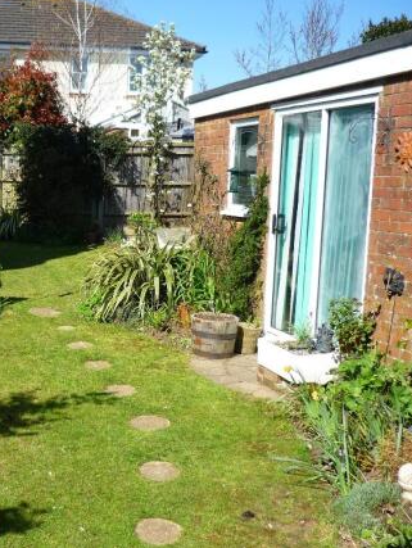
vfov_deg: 42.0
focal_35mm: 45
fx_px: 713
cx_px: 56
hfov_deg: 31.0
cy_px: 270
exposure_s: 1/1000
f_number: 2.8
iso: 100
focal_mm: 5.5
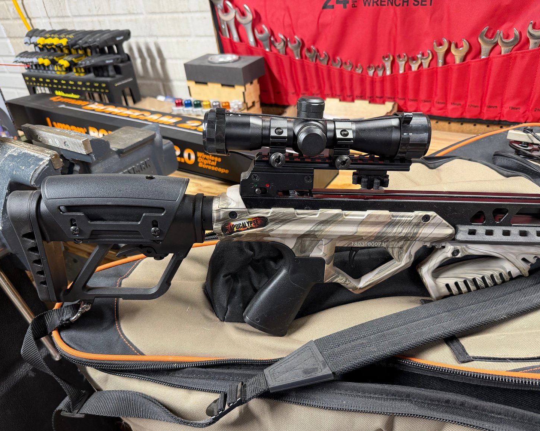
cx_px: 280
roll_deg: +7.0
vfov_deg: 54.9
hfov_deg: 66.0
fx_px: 415
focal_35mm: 26
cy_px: 224
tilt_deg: -33.6
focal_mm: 6.76
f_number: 1.78
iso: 200
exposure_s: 1/60
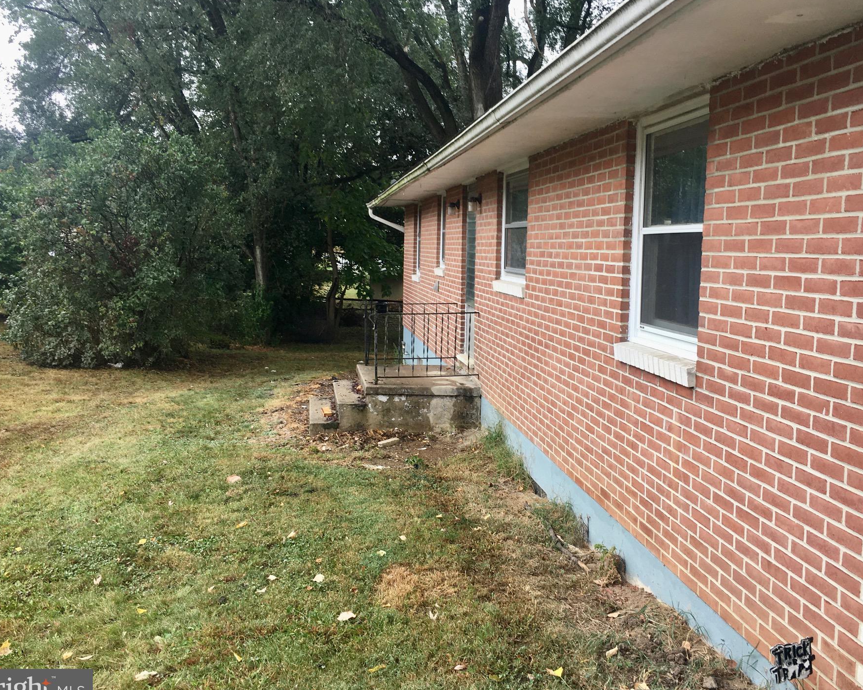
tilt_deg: -3.4
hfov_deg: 54.1
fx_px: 843
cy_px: 332
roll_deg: -1.5
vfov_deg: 44.5
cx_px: 473
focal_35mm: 33
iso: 25
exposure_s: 1/159
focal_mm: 4.15
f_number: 2.2
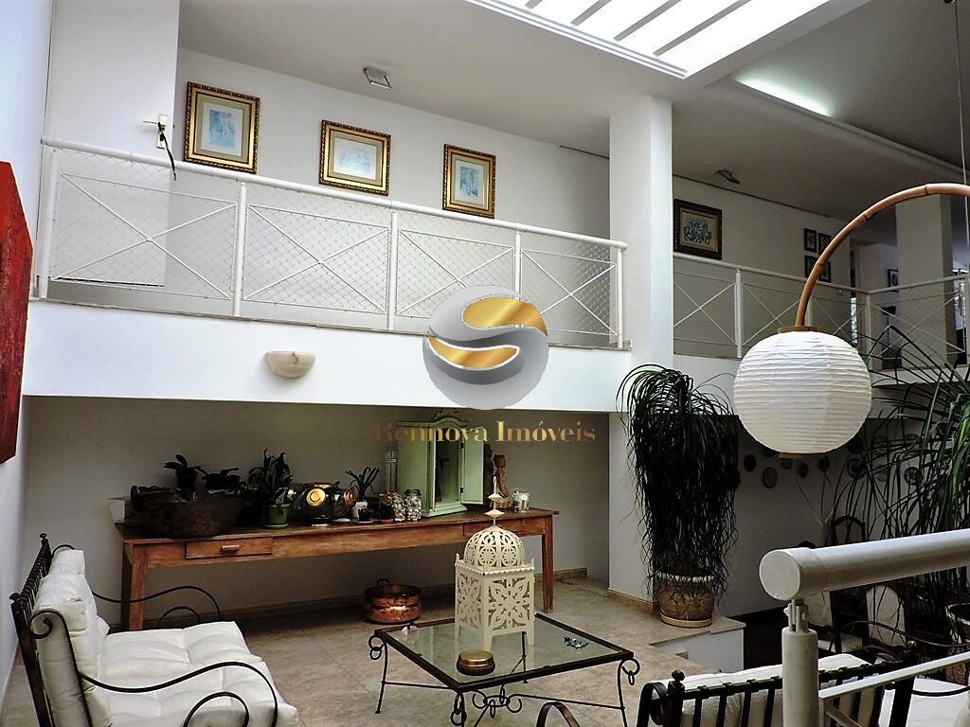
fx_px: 673
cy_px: 364
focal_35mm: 24
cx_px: 485
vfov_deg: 56.8
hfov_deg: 71.6
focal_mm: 4.3
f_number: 3
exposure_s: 1/80
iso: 100
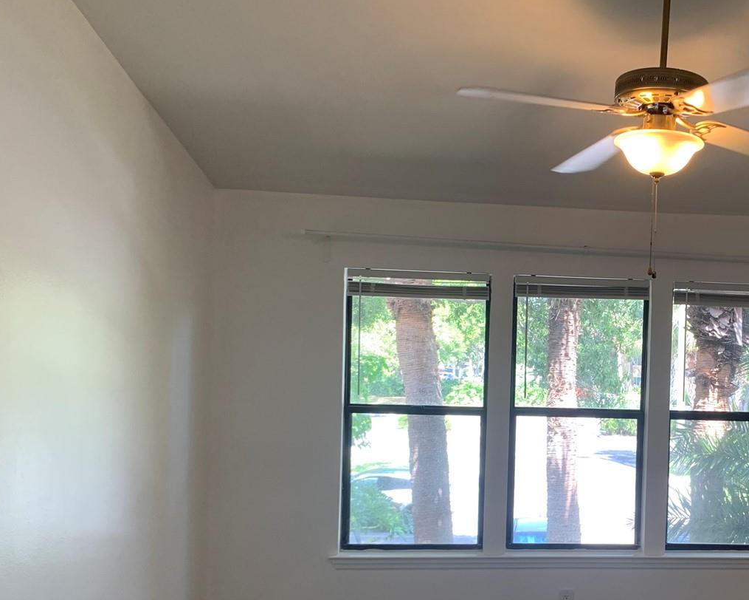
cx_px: 584
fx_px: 887
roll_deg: -1.4
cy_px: 394
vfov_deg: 37.0
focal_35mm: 40
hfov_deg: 43.9
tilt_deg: -2.8
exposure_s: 1/120
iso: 64
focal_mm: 4.25
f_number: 1.8
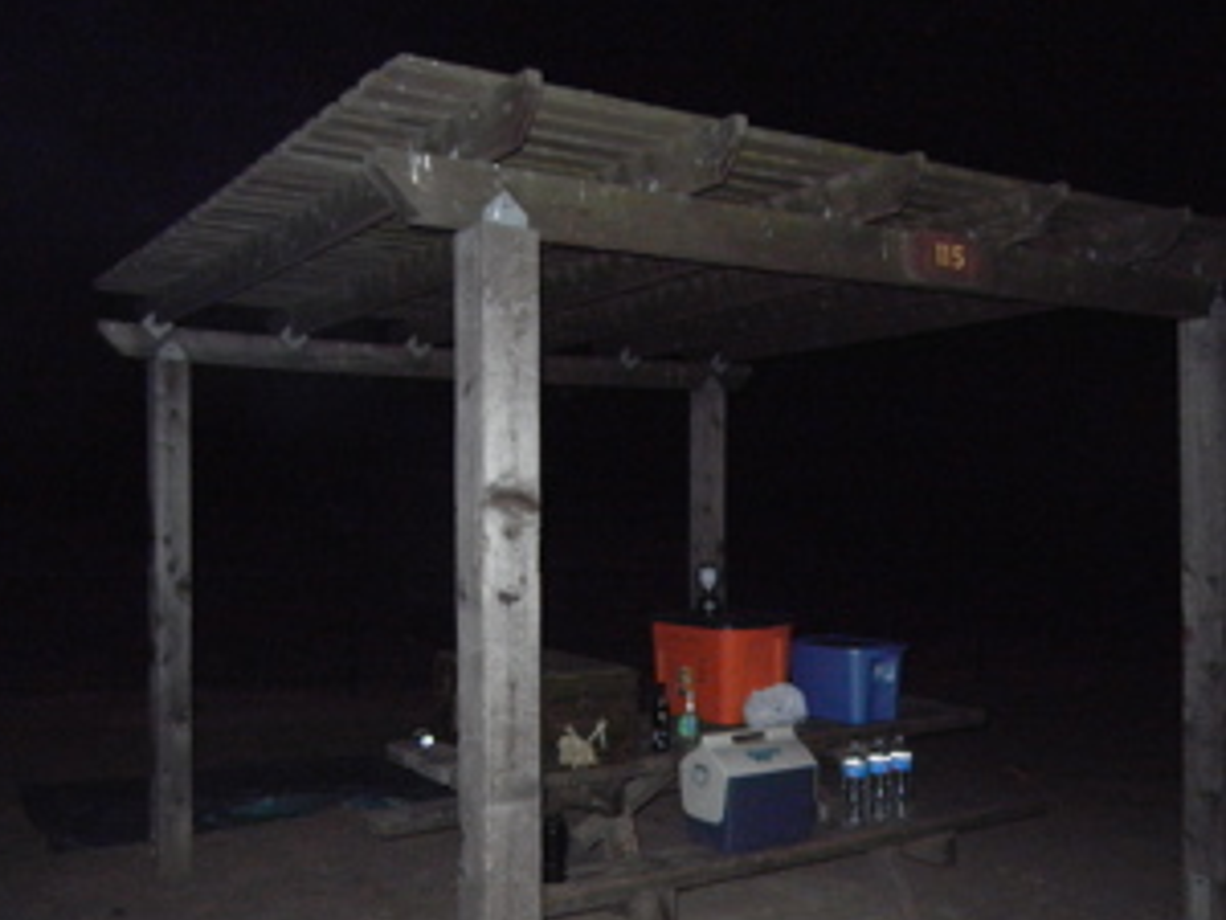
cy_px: 536
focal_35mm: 36
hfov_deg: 51.4
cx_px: 605
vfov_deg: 39.5
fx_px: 1275
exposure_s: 1/8
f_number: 3.5
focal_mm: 5.4
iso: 560
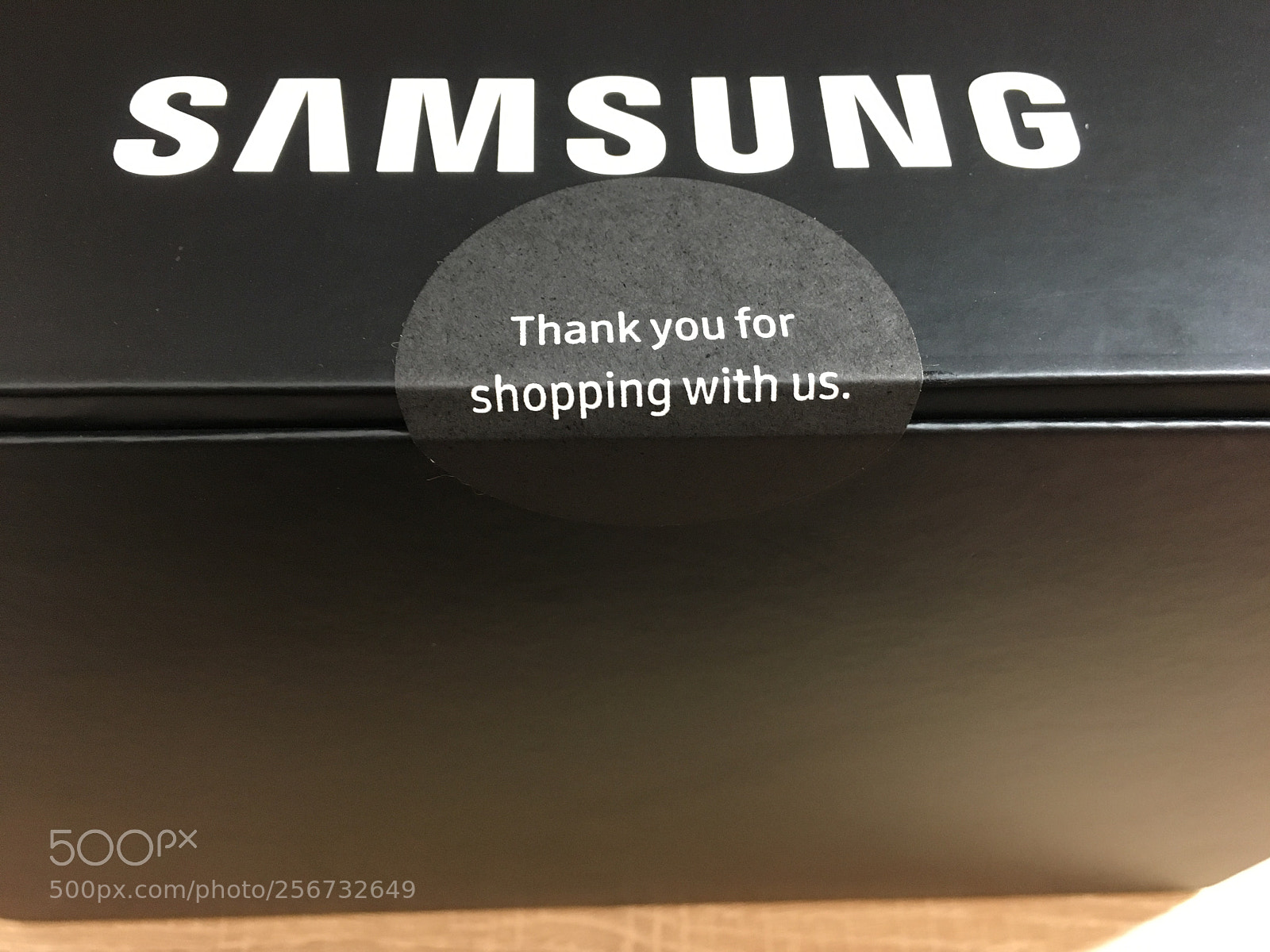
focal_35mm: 29
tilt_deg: -58.1
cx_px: 635
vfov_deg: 48.2
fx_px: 1064
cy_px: 476
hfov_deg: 61.7
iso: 200
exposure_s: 1/20
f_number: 2.2
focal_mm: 4.15
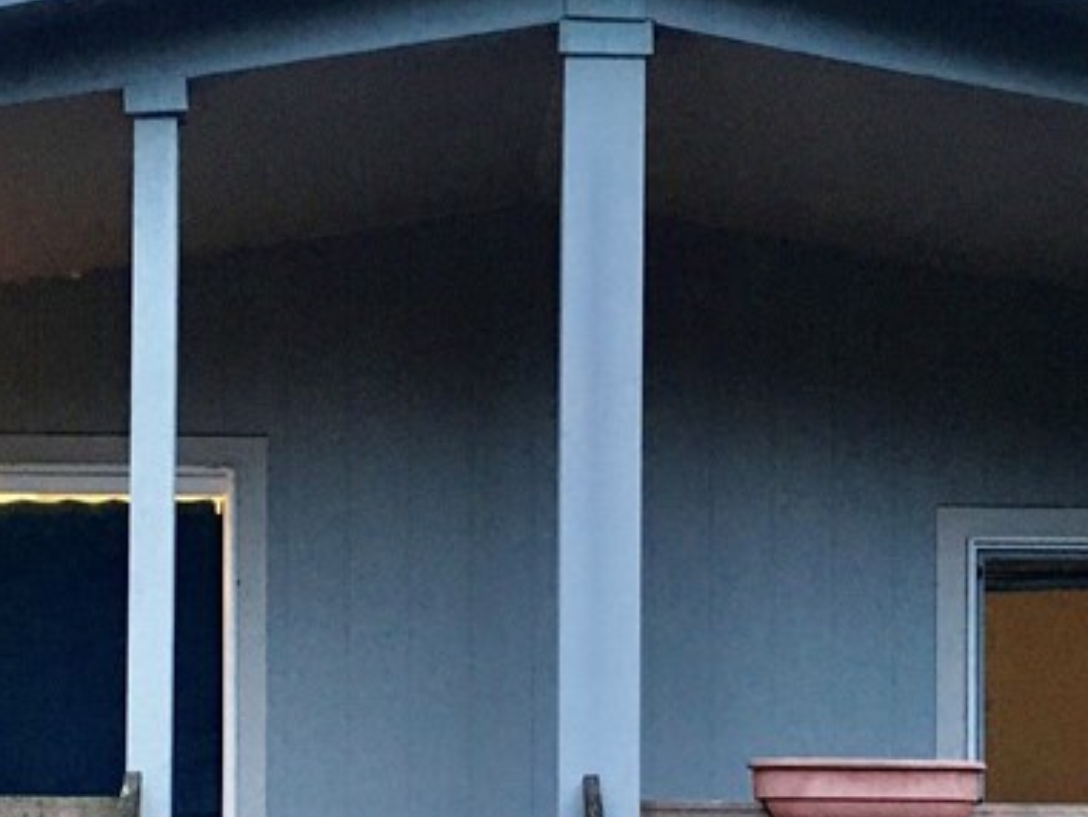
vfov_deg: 18.5
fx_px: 2452
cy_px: 766
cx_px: 500
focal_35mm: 78
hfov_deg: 25.0
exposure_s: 1/24
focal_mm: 4.15
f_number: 2.2
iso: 200
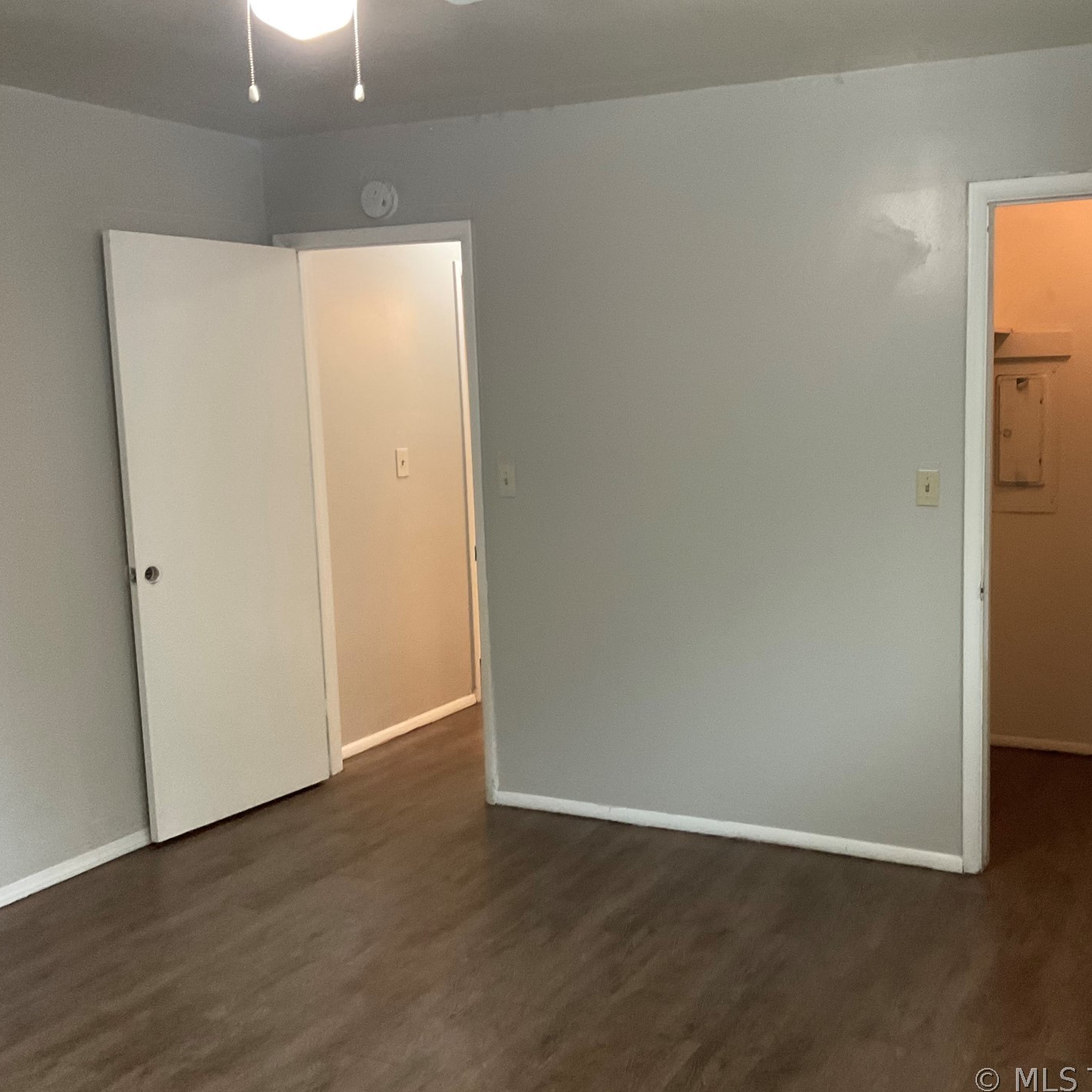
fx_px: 1249
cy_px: 547
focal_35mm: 35
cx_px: 729
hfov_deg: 46.5
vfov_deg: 47.2
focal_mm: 3
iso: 250
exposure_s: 1/60
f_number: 1.8
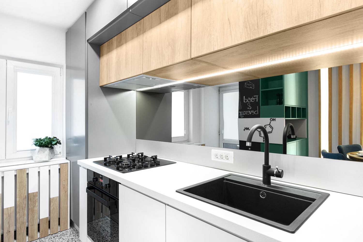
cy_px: 121
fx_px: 202
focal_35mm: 20
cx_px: 182
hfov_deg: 84.0
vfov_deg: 62.0
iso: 100
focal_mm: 20
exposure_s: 1.6
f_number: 10
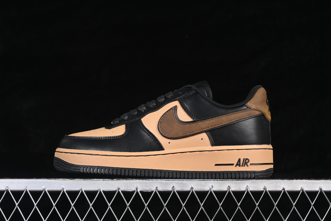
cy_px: 110
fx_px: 690
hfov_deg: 27.0
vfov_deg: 18.2
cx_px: 166
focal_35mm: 75
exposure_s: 1/60
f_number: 6.3
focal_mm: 50
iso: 160
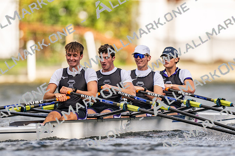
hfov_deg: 2.3
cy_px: 78
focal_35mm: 900
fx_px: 5871
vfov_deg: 1.5
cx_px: 118
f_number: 4
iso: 220
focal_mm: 600
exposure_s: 1/2500
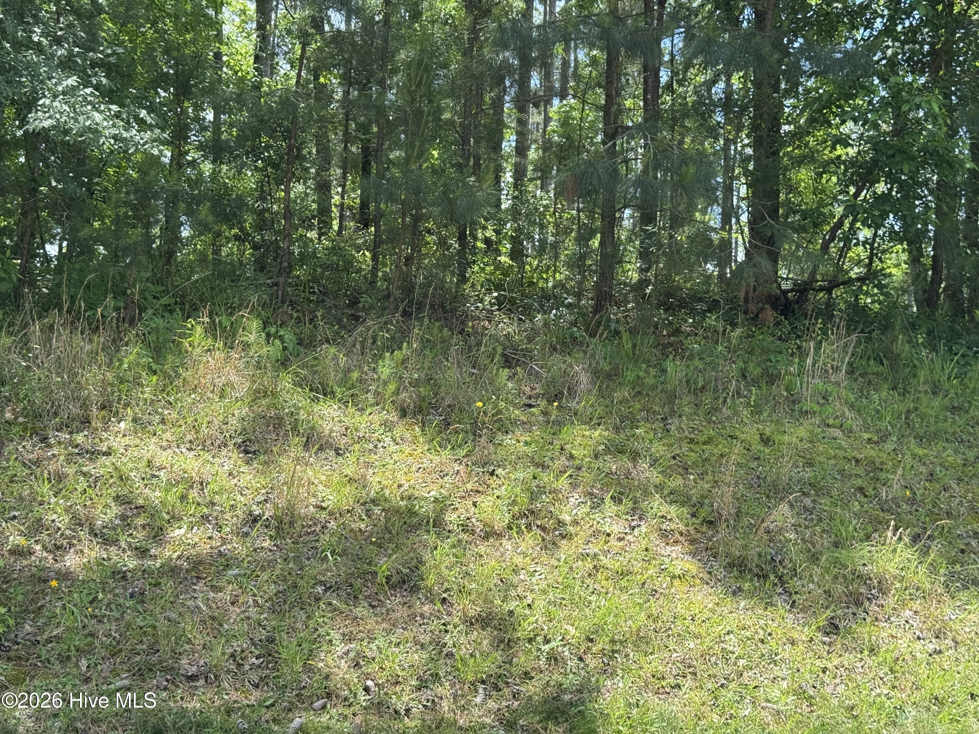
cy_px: 367
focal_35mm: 48
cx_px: 490
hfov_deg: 39.7
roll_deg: -0.9
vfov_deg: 30.3
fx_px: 1358
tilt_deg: +3.9
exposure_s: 1/1011
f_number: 1.78
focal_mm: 6.76
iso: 64
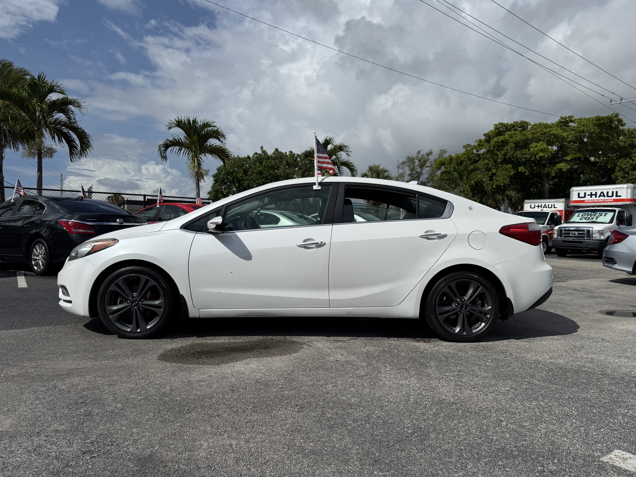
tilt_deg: -2.4
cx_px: 318
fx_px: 441
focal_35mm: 24
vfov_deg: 56.8
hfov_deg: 71.6
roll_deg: -1.2
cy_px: 238
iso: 80
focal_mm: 6.76
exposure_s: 1/14286
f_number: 1.78
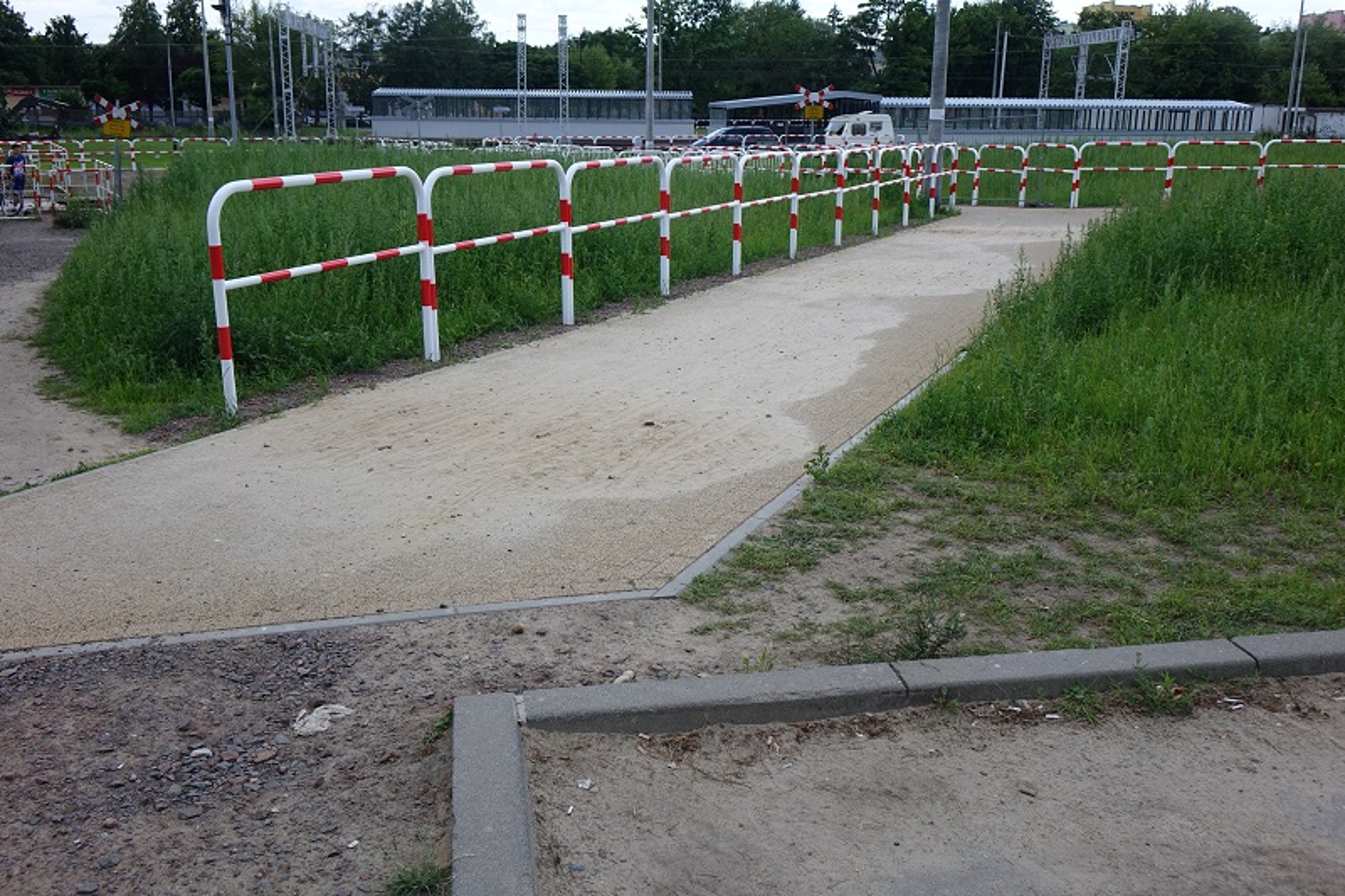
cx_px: 672
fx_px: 1270
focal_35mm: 34
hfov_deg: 55.8
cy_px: 448
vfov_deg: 38.9
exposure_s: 1/500
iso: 125
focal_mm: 12.3
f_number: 4
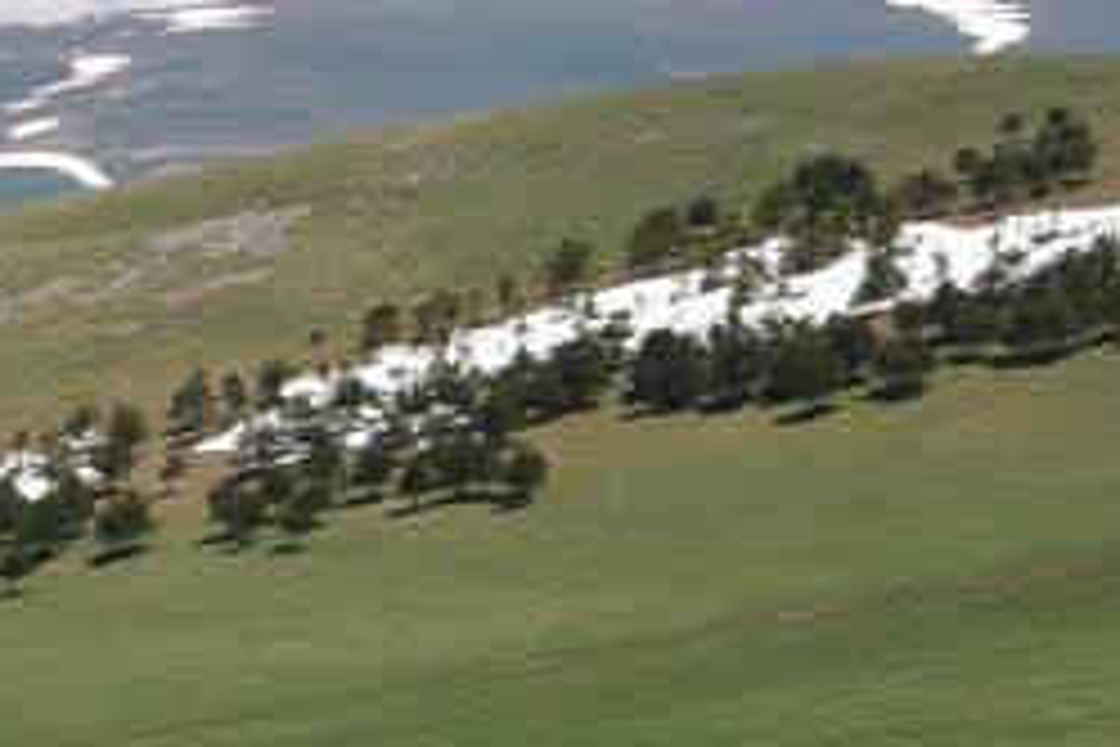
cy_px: 295
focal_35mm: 261
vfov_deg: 5.3
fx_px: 8119
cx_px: 67
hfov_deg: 7.9
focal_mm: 50
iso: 160
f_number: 16
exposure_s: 1/125
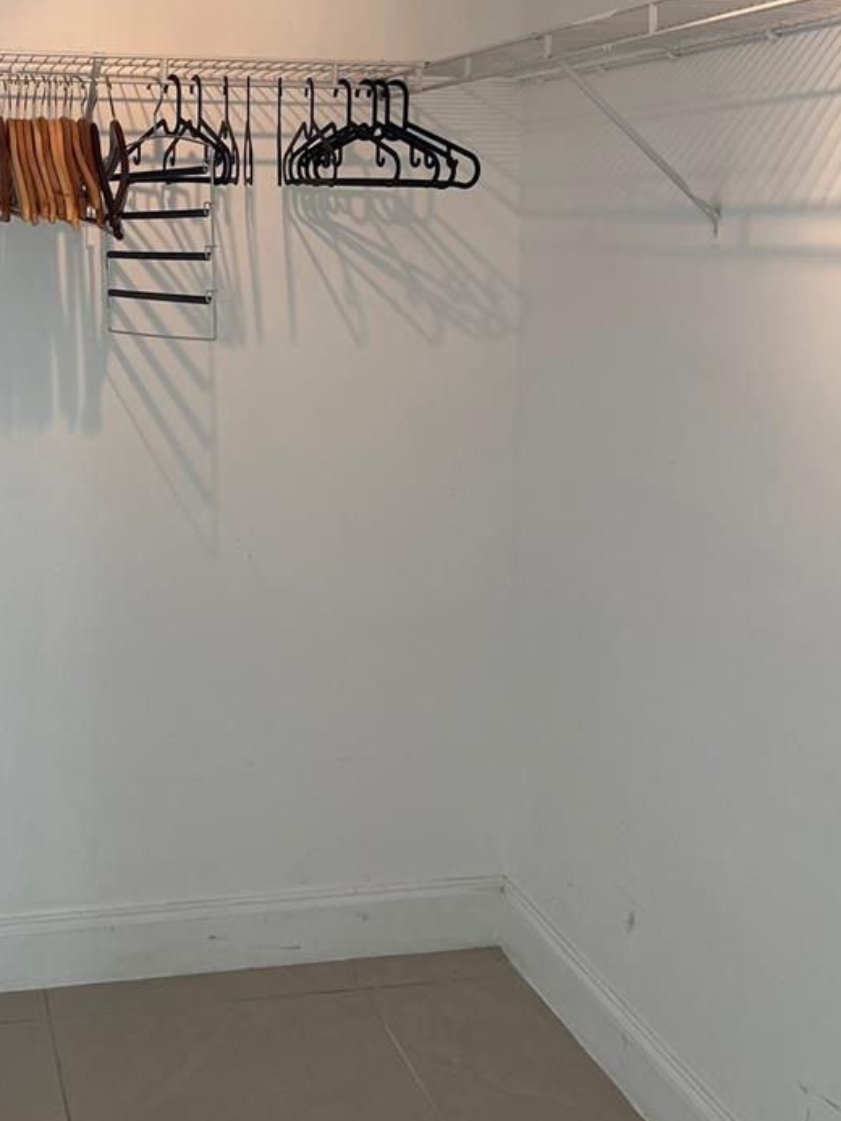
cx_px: 180
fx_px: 1457
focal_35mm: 45
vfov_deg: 41.0
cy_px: 291
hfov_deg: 31.4
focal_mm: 5.1
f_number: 1.6
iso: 64
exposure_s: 1/120
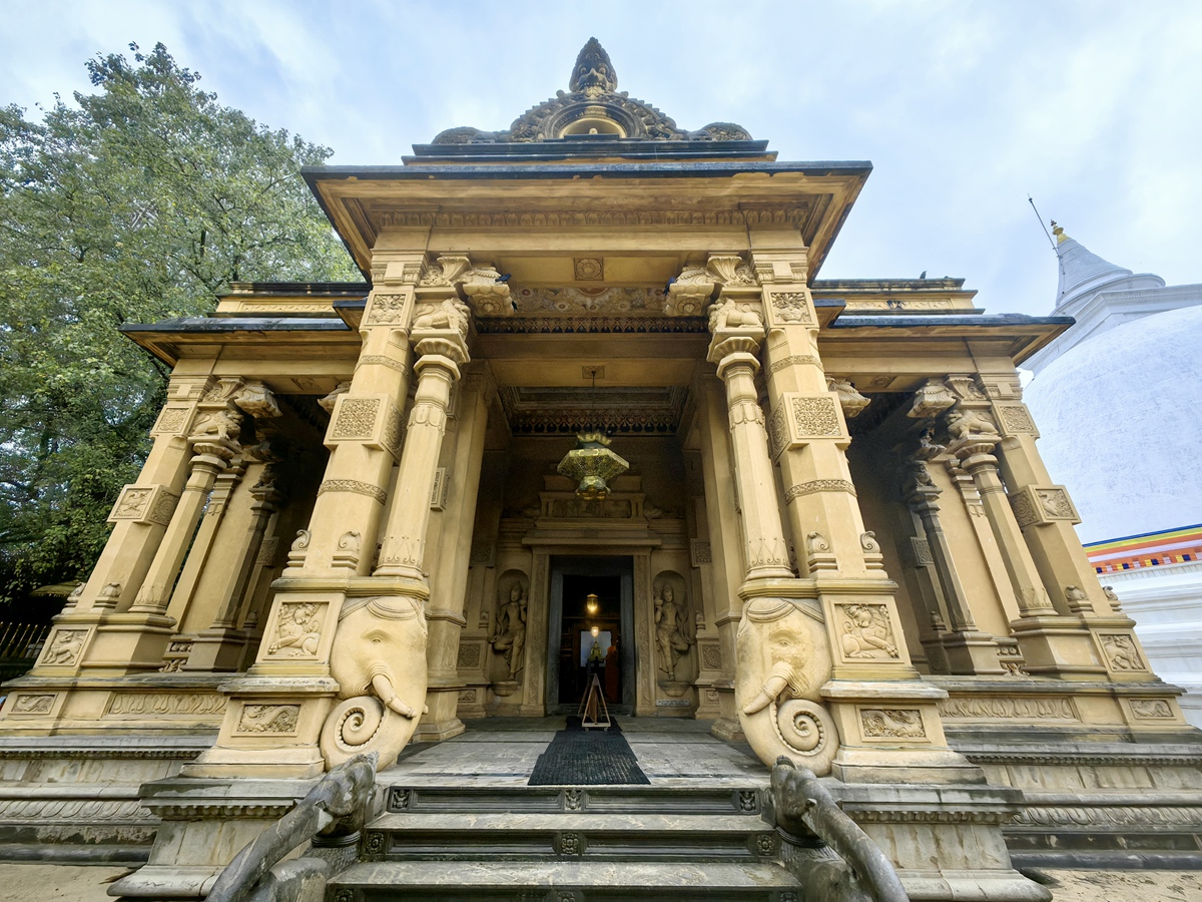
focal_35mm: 13
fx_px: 451
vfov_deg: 89.9
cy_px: 451
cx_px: 601
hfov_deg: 106.2
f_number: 2.2
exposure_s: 1/100
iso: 50
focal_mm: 1.76
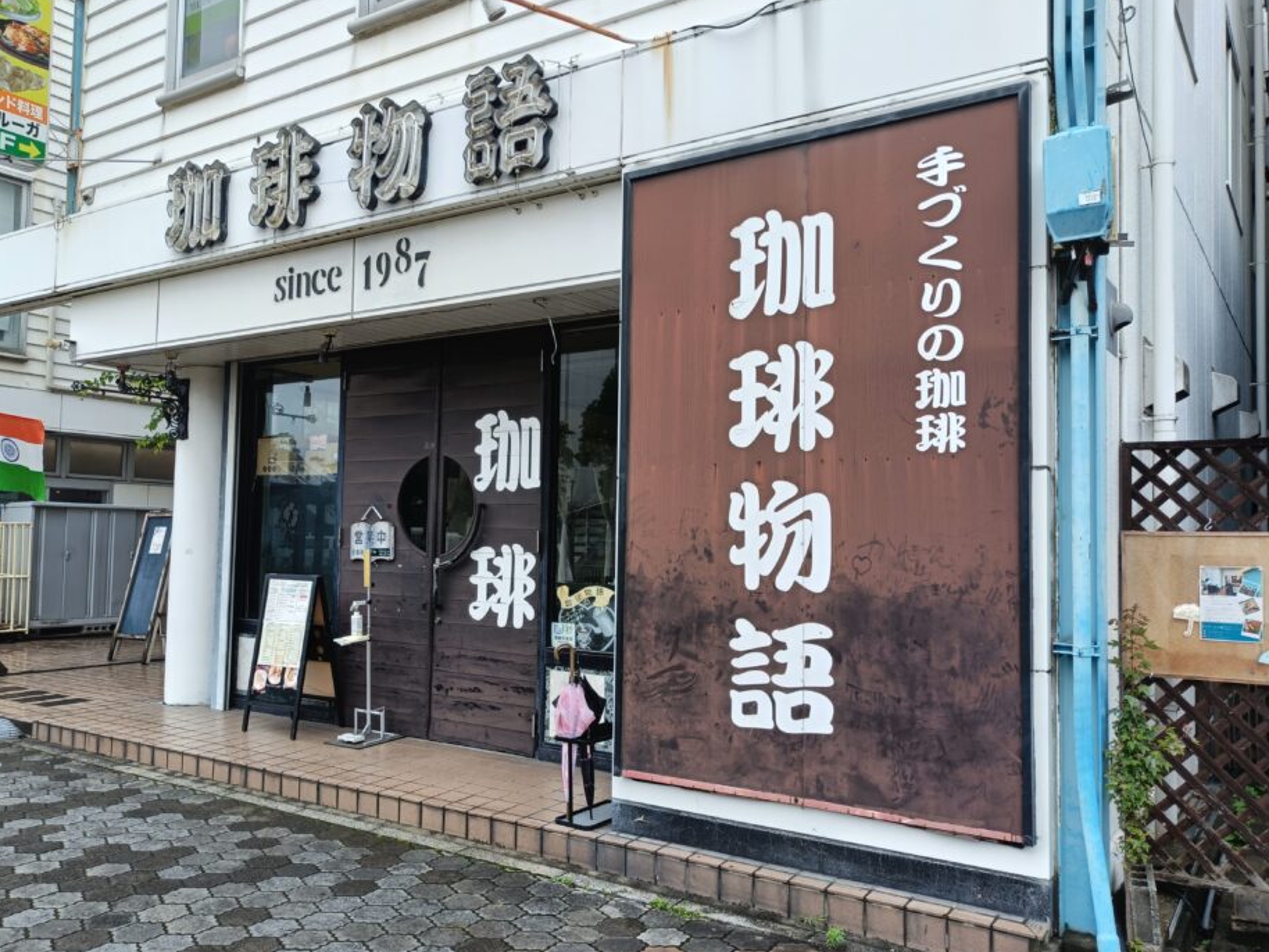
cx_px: 572
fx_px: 1027
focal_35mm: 28
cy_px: 495
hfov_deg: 63.3
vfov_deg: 49.8
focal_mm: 4.7
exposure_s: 1/192
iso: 50
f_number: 1.7
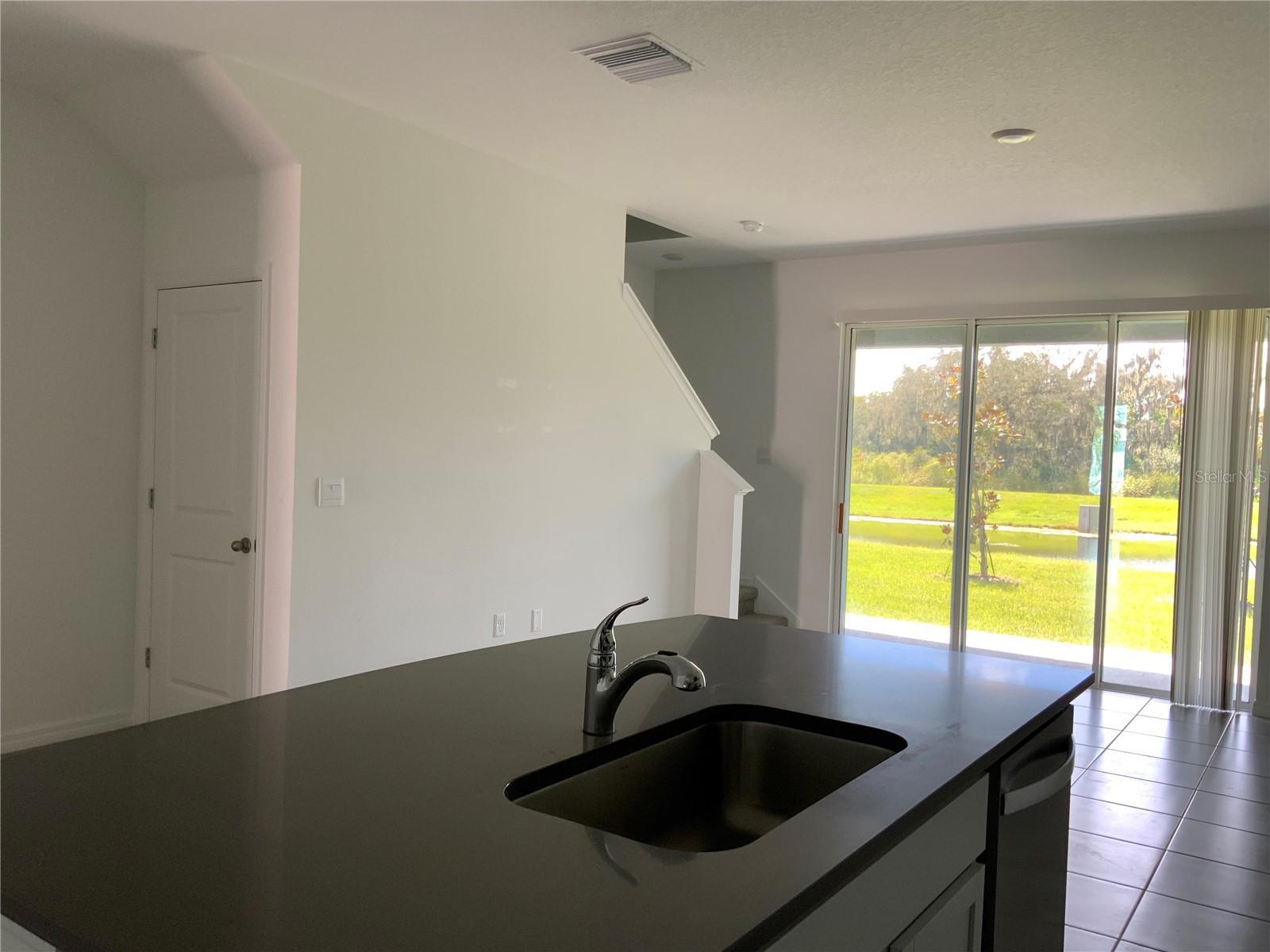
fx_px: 1064
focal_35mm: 29
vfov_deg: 48.2
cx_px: 635
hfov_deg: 61.7
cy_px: 476
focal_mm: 3
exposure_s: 1/120
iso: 64
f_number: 1.8
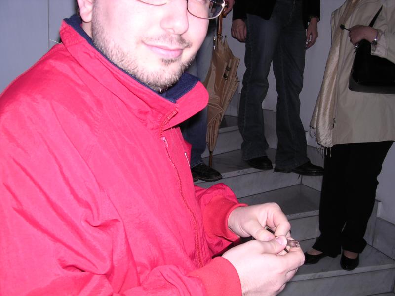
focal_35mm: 38
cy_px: 148
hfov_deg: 49.0
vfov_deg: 37.7
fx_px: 434
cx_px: 198
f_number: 2.8
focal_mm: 5.8
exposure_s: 1/60.1
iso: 100
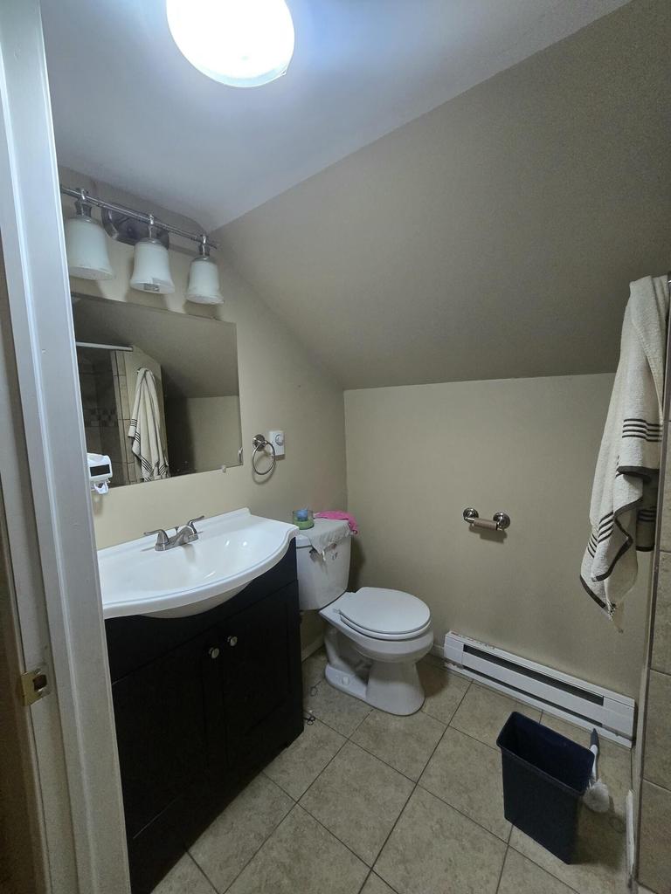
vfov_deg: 106.2
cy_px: 447
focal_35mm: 13
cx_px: 336
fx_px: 336
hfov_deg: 89.9
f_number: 2.2
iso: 500
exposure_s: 1/60
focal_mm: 2.2
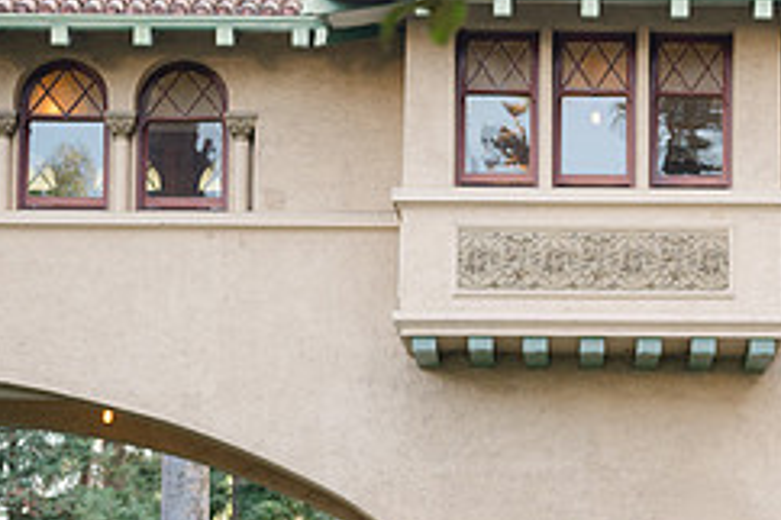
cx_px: 584
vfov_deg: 11.2
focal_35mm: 120
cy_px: 599
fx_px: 2601
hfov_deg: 17.0
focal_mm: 50
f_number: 1.8
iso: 100
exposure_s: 1/400
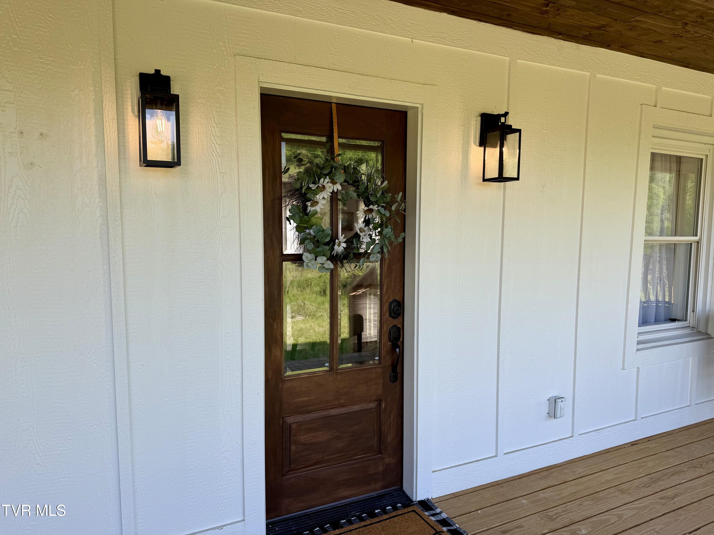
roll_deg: +0.0
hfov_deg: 71.6
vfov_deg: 56.8
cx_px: 357
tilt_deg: -4.2
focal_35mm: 24
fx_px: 495
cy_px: 268
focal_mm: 6.76
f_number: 1.78
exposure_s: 1/765
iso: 80
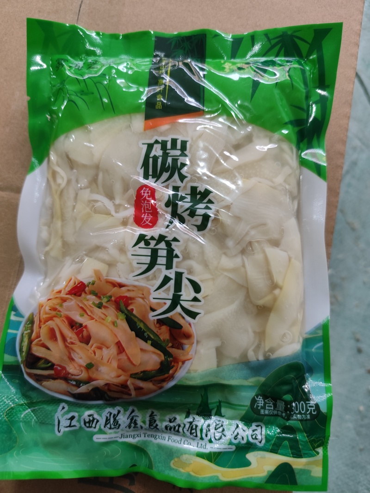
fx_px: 328
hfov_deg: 58.9
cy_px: 246
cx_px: 185
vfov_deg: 73.9
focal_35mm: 23
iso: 1000
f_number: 1.65
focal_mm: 6.14
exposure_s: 1/100
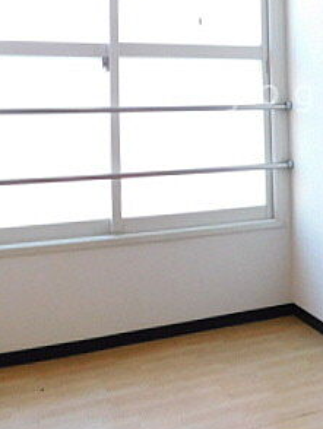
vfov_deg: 37.0
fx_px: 621
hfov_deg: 27.4
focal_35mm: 50
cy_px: 95
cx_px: 326
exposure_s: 1/30
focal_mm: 4
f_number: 3
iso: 160
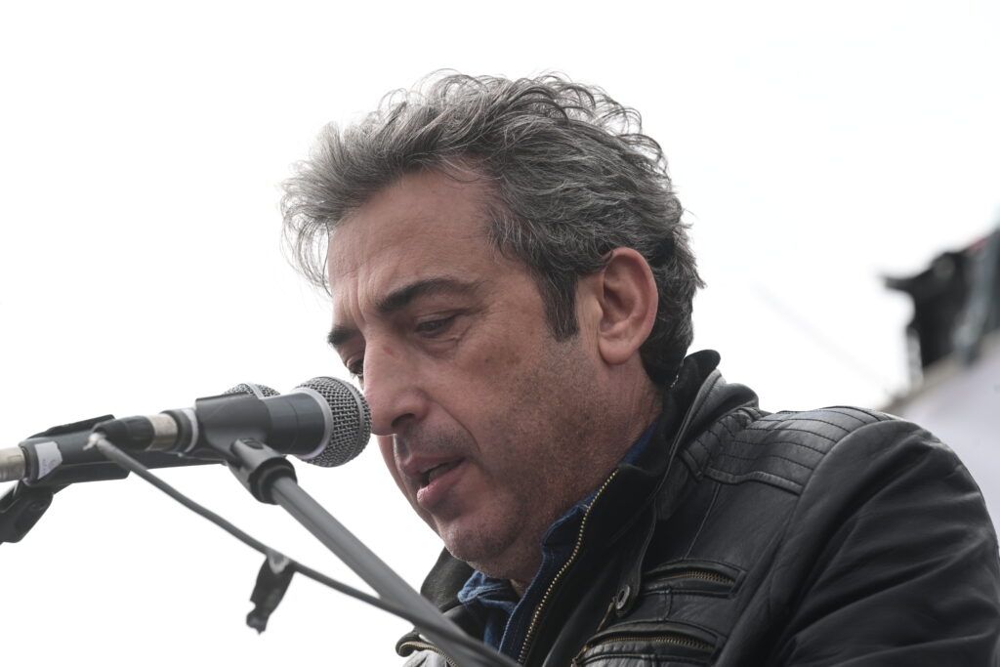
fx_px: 5556
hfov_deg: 10.3
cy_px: 334
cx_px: 500
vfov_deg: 6.9
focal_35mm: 200
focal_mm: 200
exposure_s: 1/640
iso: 400
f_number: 9
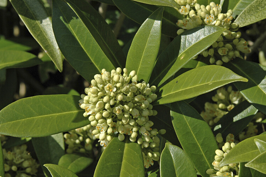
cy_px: 107
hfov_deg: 16.8
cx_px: 128
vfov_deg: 11.2
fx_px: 901
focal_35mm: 122
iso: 200
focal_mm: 60
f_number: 10
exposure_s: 1/320
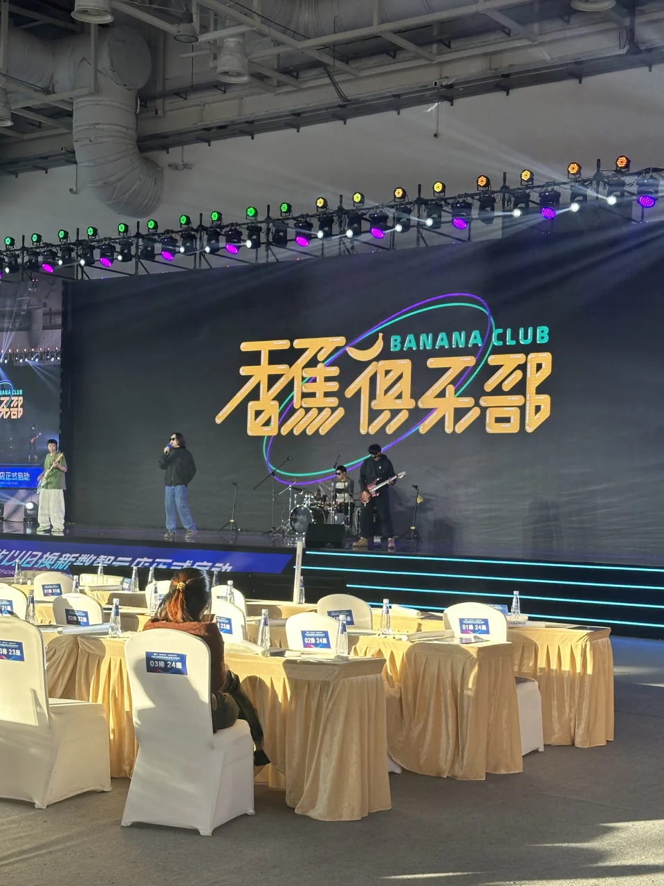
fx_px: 1381
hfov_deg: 27.0
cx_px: 352
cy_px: 478
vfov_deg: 35.5
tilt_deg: +0.7
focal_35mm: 54
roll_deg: -2.7
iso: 80
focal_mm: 6.86
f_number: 1.78
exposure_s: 1/147
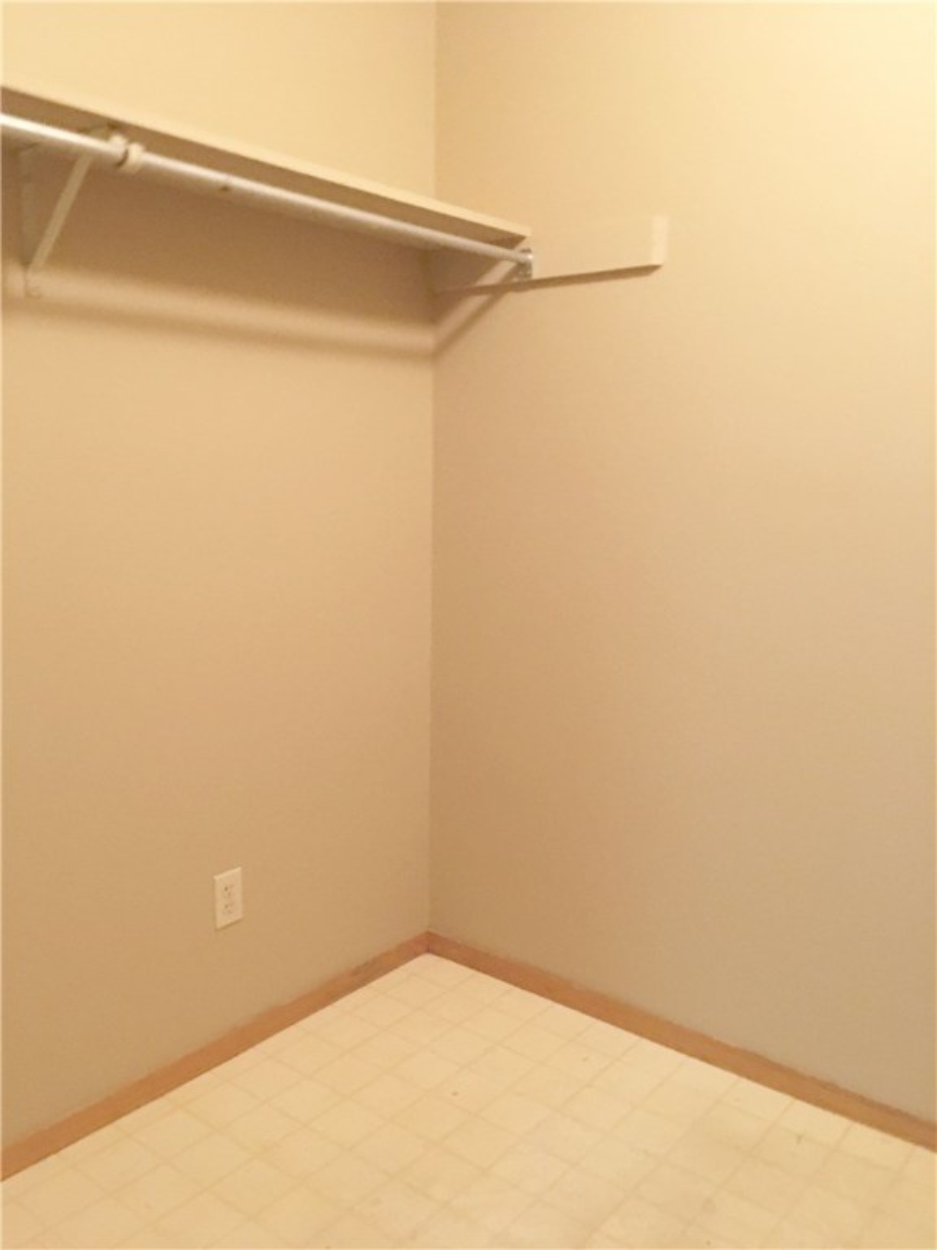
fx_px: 1047
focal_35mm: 29
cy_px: 625
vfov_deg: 61.7
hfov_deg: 48.2
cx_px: 468
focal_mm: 4.15
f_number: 2.2
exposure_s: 1/15
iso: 250
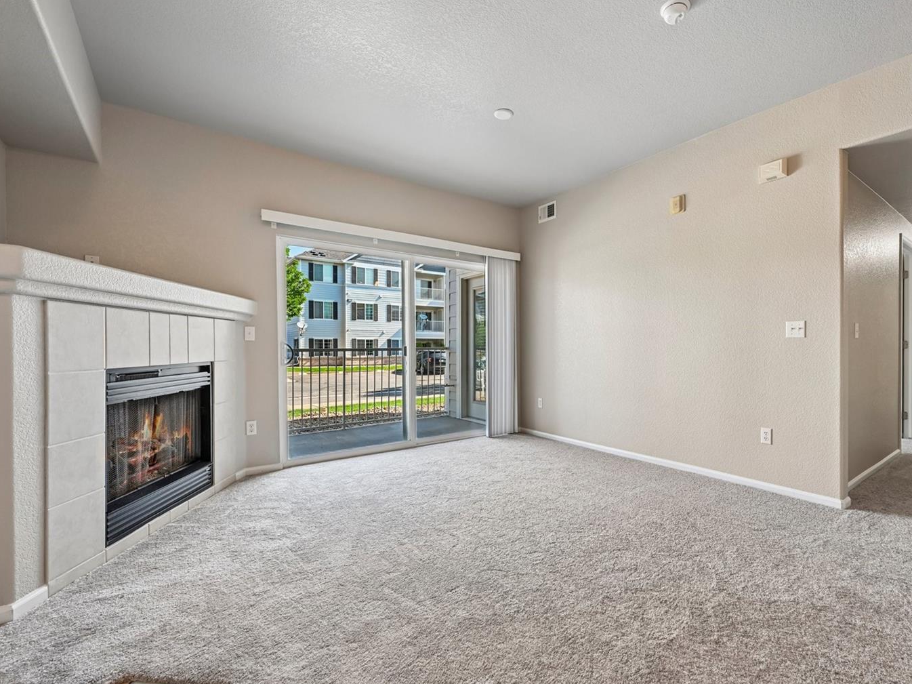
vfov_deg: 78.1
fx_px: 421
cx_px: 525
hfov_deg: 93.8
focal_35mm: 16
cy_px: 336
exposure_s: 1/15
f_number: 10
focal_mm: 14
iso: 250
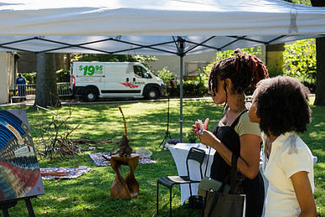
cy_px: 120
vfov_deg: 21.6
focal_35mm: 63
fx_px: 569
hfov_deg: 31.8
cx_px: 132
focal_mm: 34
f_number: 4
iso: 1250
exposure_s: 1/1000
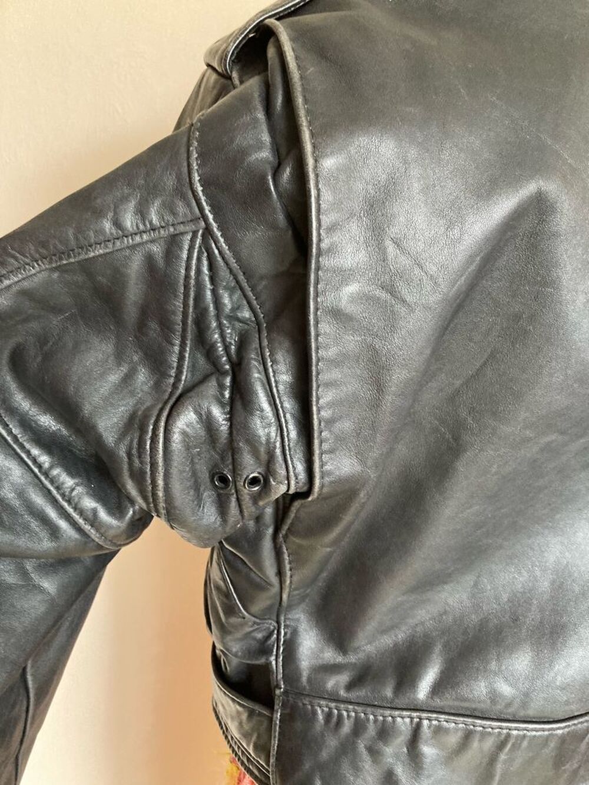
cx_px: 294
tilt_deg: -12.1
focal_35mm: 28
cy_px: 392
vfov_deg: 63.4
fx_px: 635
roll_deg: -8.3
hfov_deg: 49.8
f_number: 1.8
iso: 320
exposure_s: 1/42
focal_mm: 3.99
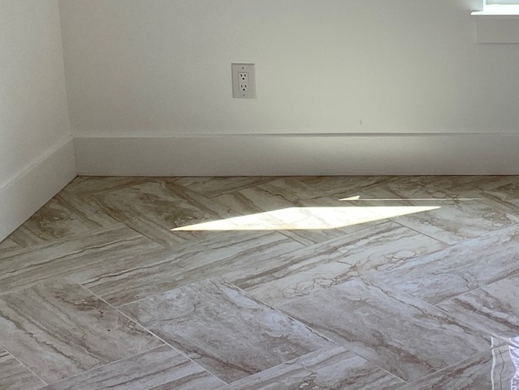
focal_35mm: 85
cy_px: 63
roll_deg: +0.2
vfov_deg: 17.2
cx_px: 583
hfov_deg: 21.7
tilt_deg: -14.8
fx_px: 1275
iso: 32
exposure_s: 1/203
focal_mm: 4.25
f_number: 1.8
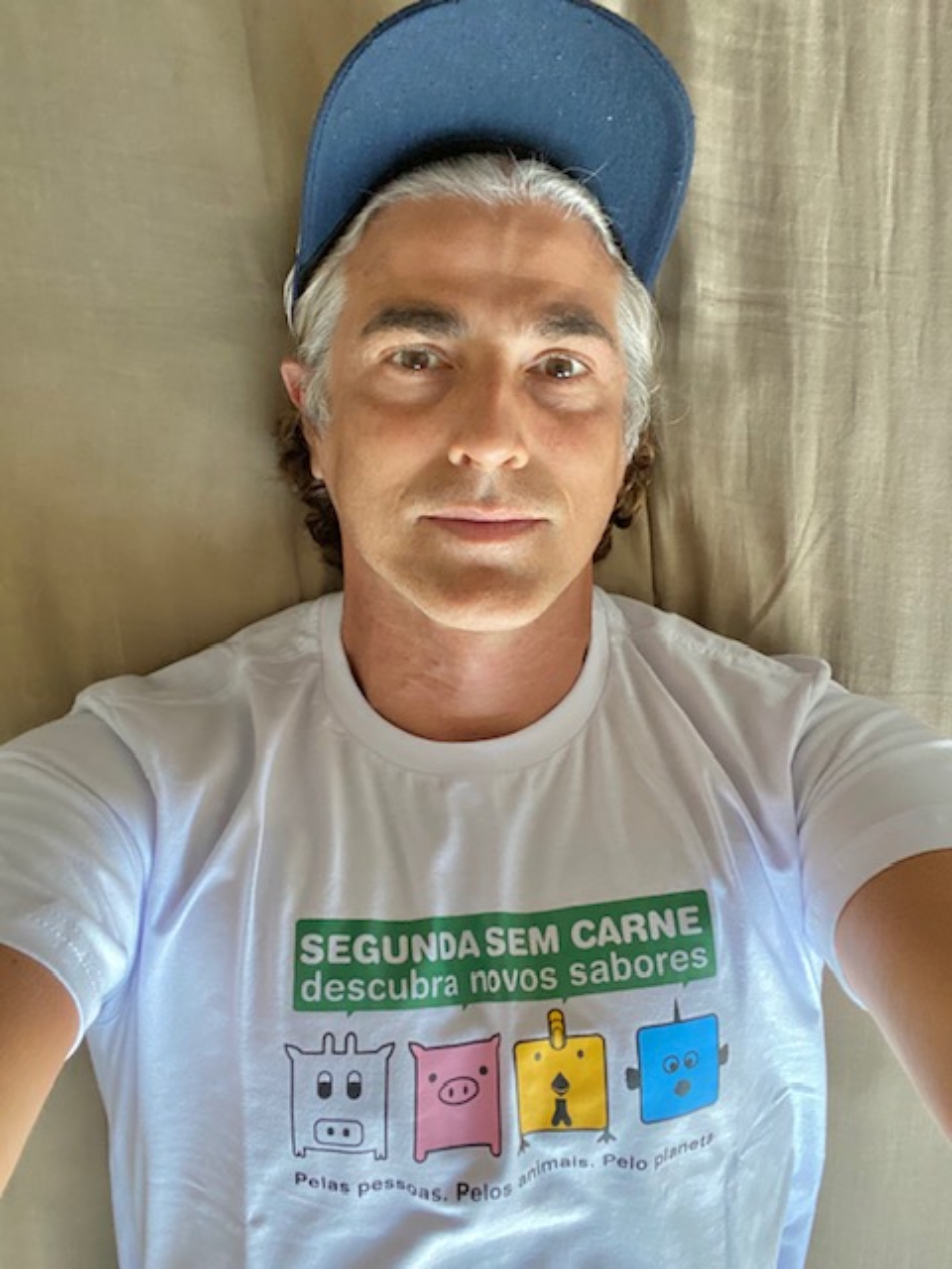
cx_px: 476
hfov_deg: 46.8
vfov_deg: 60.0
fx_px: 1100
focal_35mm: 30
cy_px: 634
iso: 400
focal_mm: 2.71
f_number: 2.2
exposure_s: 1/46
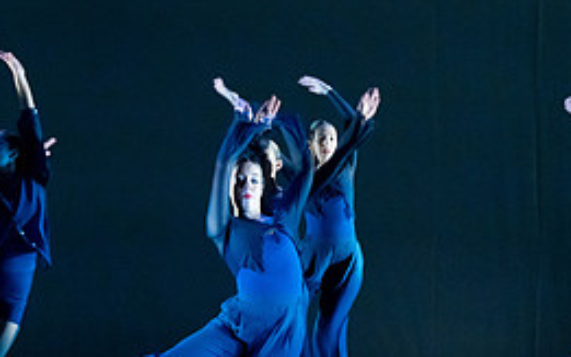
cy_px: 222
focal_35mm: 222
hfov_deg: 9.4
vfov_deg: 5.9
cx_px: 416
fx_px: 3454
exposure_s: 1/250
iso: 4000
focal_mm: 98
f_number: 4.5
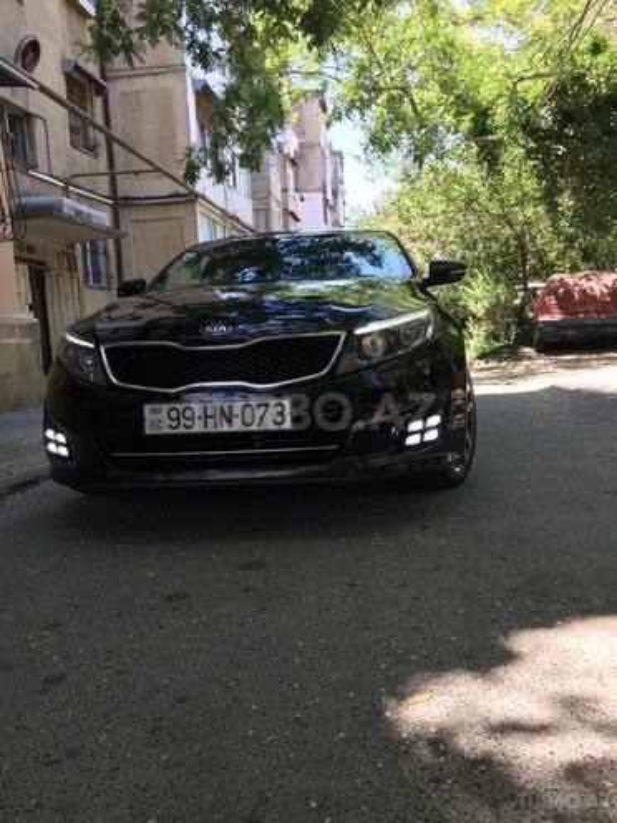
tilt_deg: -5.7
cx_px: 308
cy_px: 412
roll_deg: +2.2
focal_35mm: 29
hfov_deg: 48.2
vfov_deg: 61.7
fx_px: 689
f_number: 2.2
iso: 32
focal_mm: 4.15
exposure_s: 1/152
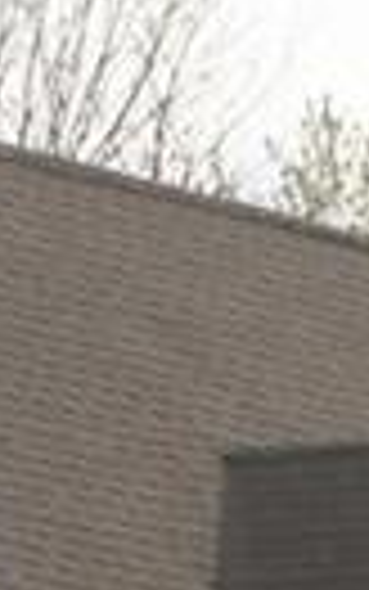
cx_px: 590
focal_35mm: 476
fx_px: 7651
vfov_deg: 4.3
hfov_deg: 2.8
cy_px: 1230
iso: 100
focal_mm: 40
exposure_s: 1/125
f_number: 13
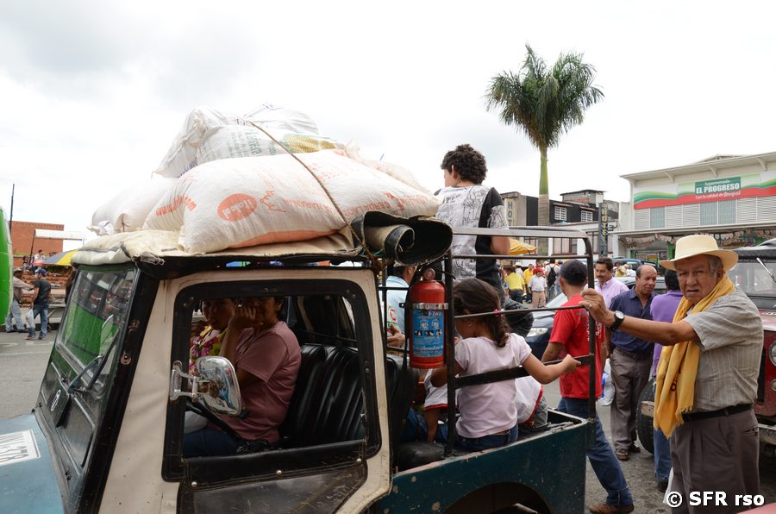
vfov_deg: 47.7
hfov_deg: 67.5
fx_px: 581
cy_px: 257
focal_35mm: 27
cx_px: 388
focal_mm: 18
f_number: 9
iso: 500
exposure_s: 1/320
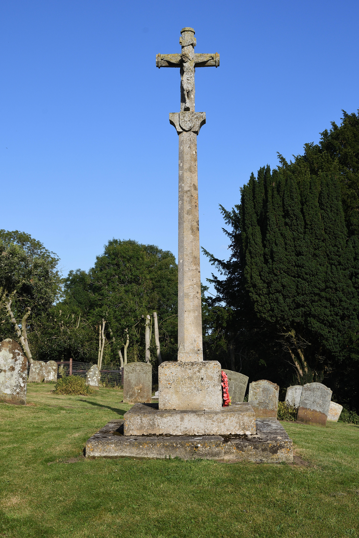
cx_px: 180
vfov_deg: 41.1
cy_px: 269
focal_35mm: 48
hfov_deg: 28.1
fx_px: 718
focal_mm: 32
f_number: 10
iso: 200
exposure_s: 1/400
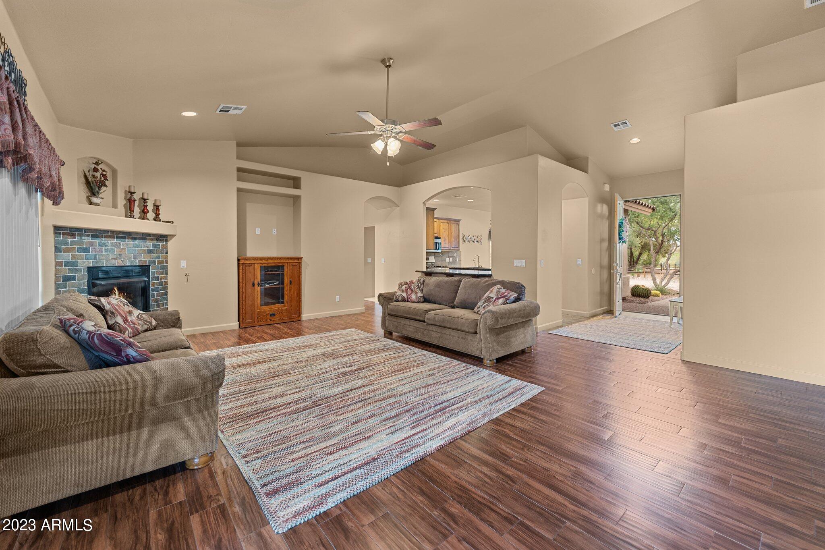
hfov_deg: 104.3
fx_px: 321
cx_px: 412
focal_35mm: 14
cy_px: 275
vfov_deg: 81.2
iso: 400
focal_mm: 14
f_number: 2.8
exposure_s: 1/4
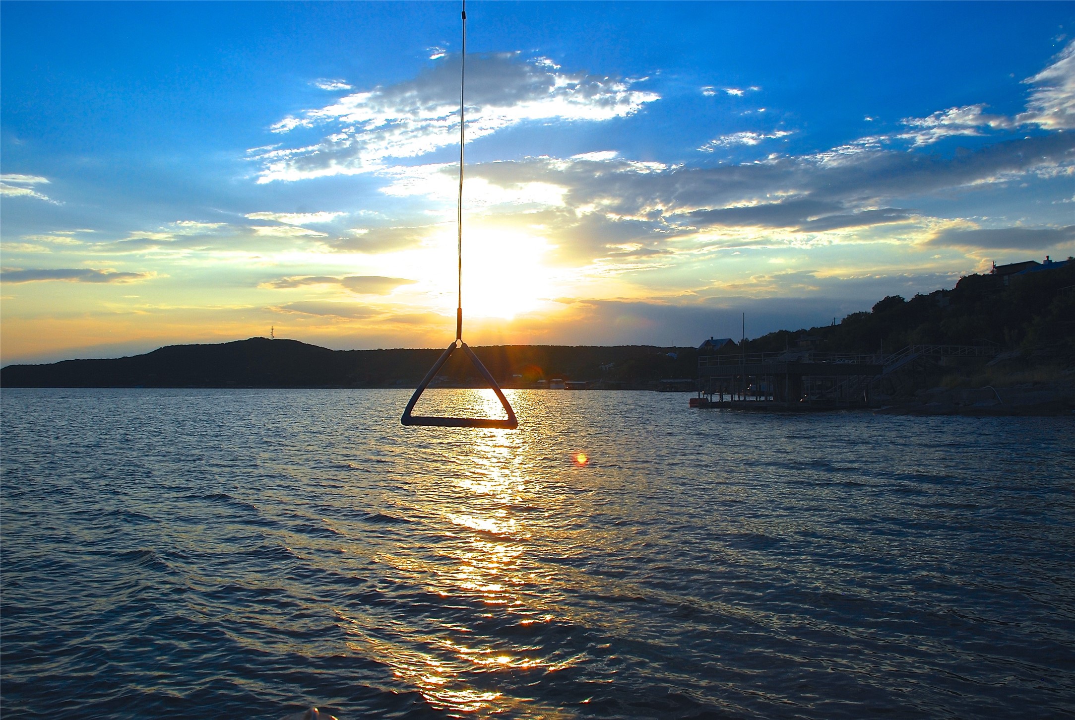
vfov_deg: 48.1
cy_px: 360
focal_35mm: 27
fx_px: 807
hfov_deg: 67.3
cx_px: 538
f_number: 11
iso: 100
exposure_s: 1/200
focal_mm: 18
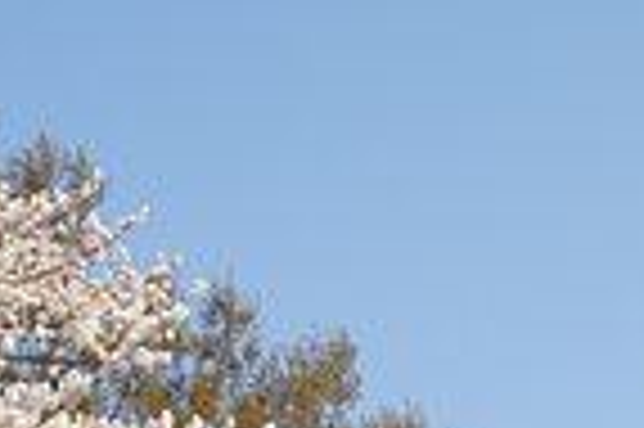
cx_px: 279
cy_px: 581
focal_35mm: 129
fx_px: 2305
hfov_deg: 15.9
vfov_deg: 10.3
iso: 250
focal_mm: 24
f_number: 8
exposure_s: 1/640
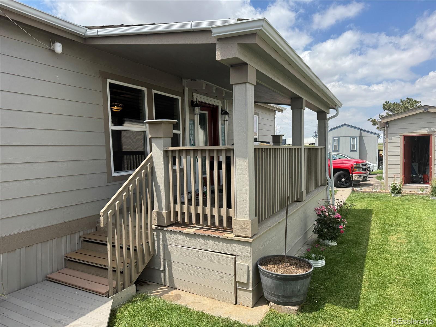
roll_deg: +1.0
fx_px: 302
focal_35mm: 24
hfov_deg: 71.6
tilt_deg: -3.9
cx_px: 218
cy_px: 164
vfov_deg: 56.8
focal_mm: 6.76
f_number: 1.78
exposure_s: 1/2959
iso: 80
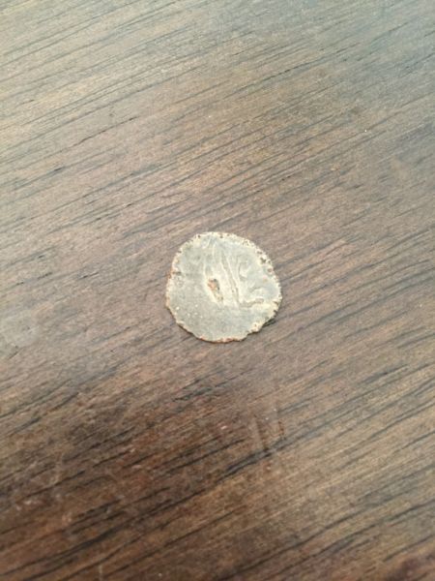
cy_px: 290
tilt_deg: -78.1
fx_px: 486
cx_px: 218
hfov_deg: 48.2
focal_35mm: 29
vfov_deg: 61.7
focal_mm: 4.15
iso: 100
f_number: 2.2
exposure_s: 1/15
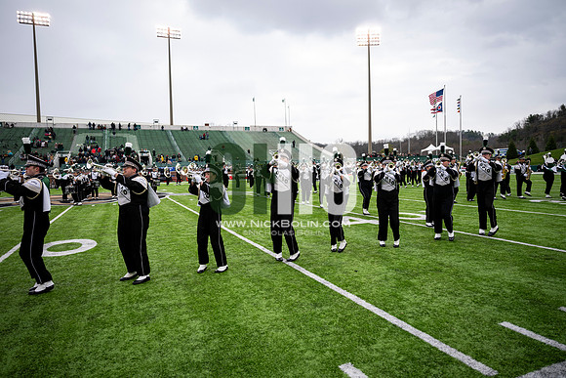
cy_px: 189
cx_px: 283
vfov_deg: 53.2
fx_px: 377
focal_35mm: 24
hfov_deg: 73.7
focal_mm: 24
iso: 160
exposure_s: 1/500
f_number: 2.8
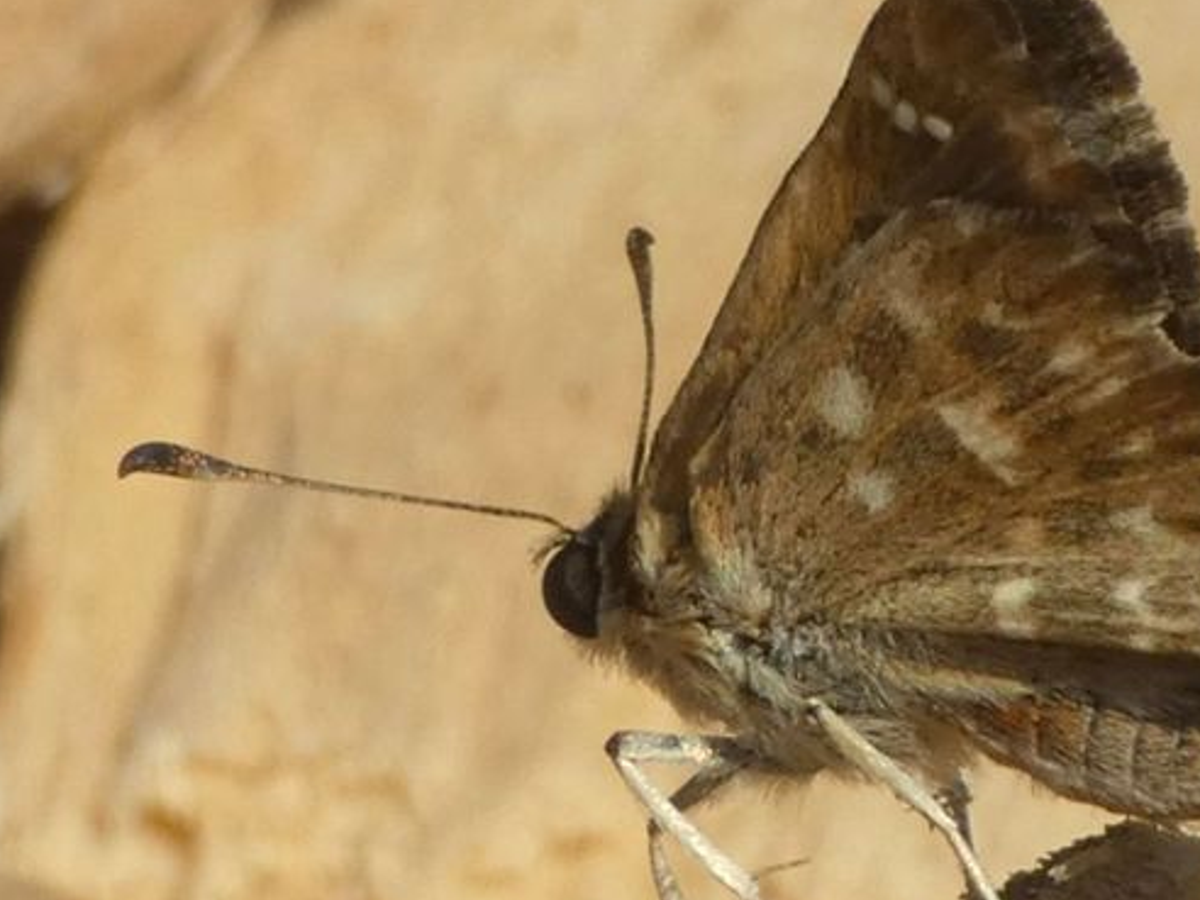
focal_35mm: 293
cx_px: 823
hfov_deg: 6.8
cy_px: 415
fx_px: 10157
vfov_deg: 5.1
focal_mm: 30.2
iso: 80
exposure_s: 1/320
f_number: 5.5
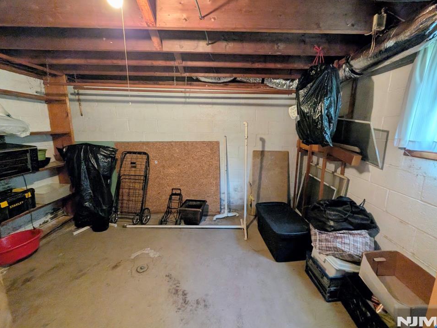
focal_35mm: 14
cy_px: 161
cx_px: 227
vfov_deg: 85.7
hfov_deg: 102.0
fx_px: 177
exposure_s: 1/24
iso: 165
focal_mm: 1.54
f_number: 2.2
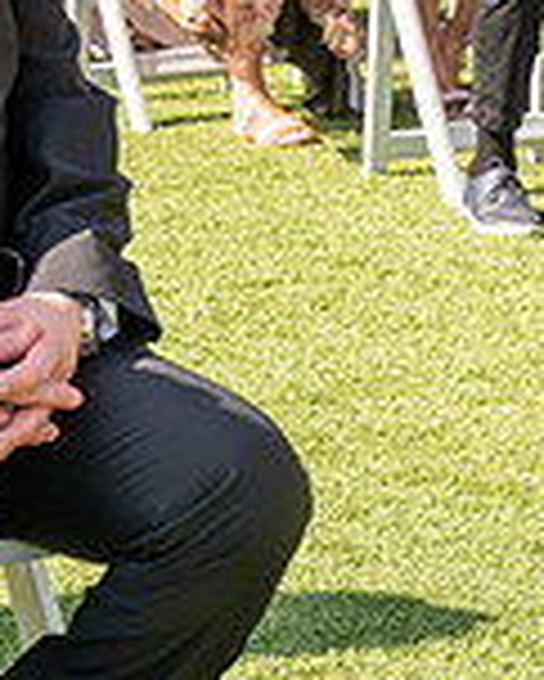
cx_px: 1097
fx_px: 5066
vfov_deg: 7.6
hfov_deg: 6.0
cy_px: -178
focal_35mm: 252
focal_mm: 70
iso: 200
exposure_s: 1/800
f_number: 4.5
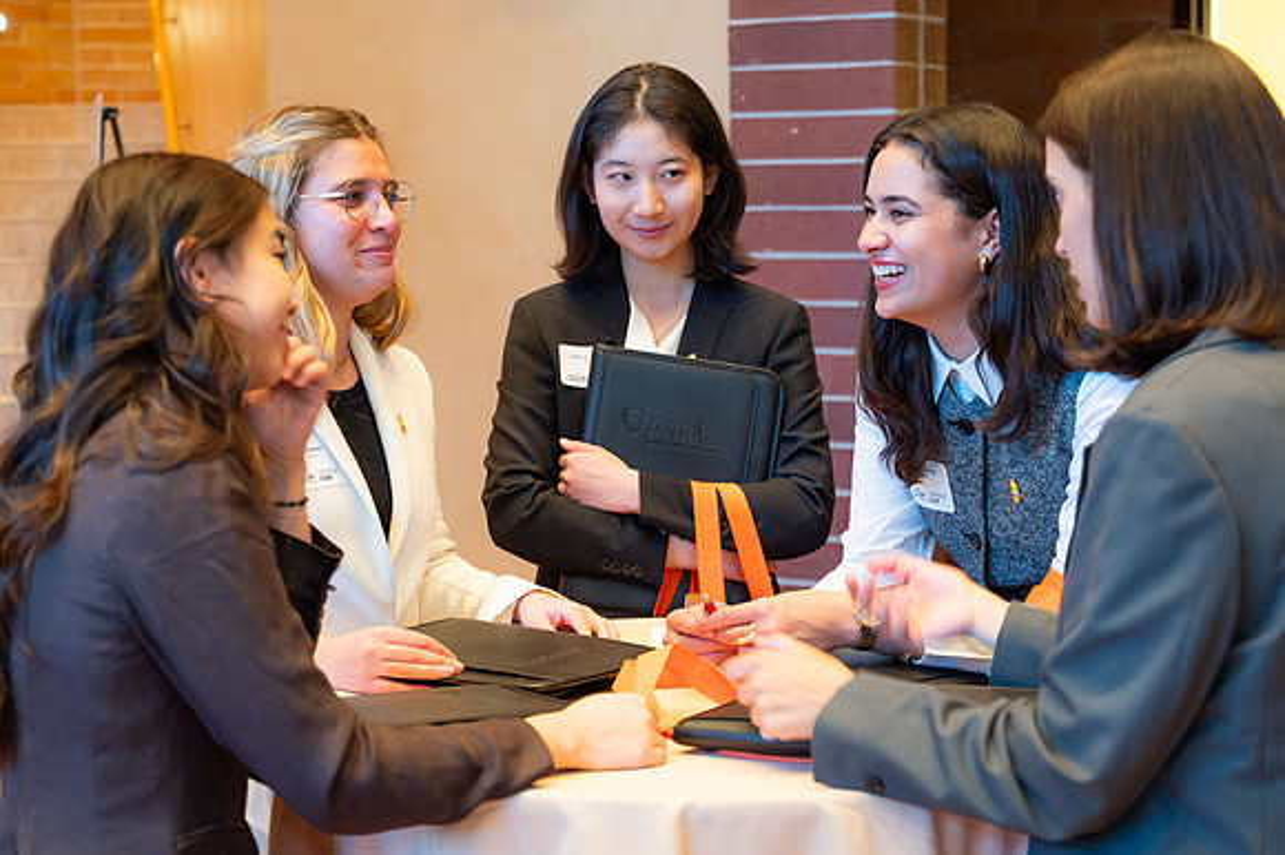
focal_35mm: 64
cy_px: 427
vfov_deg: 21.2
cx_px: 644
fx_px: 2286
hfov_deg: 31.4
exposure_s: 1/40
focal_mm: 59
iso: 2500
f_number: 4
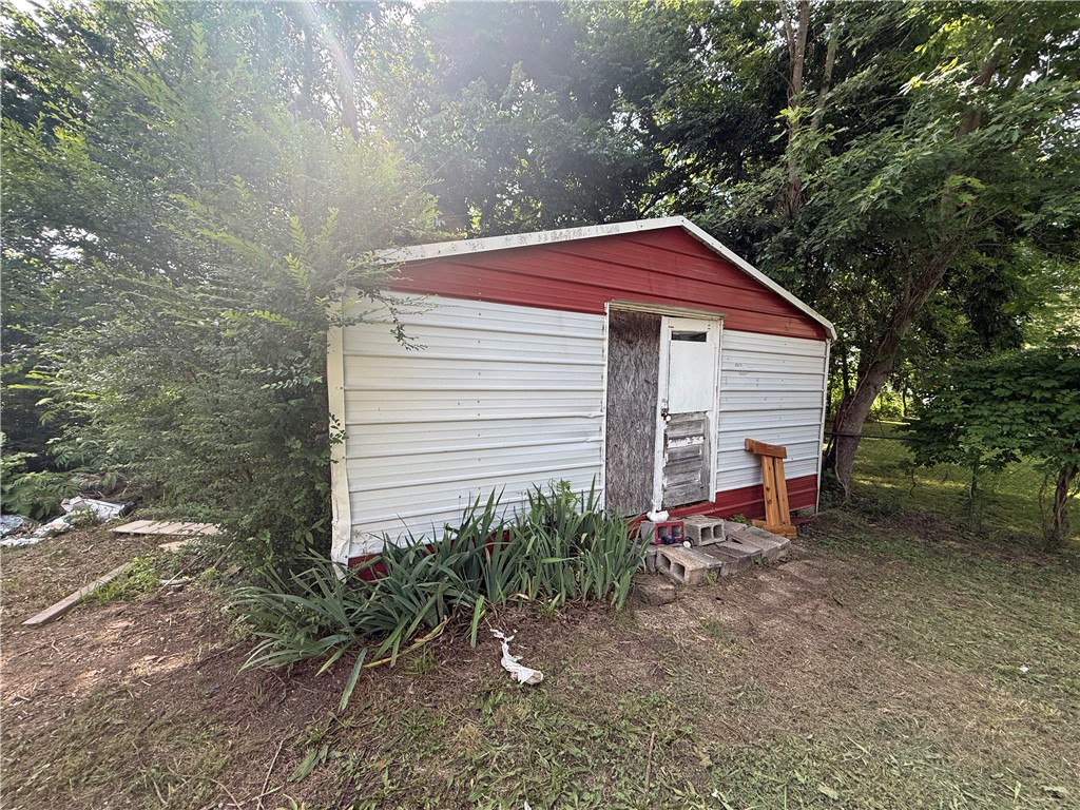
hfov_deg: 102.1
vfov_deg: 85.7
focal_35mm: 14
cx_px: 540
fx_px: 437
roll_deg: -2.9
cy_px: 405
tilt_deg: -4.0
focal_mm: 2.22
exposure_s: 1/238
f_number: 2.2
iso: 50
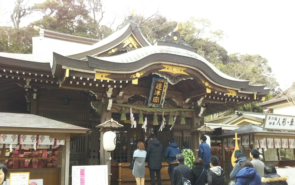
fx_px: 257
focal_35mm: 32
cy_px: 111
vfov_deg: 39.3
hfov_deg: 59.7
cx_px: 148
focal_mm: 4
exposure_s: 1/120
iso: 32
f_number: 2.2
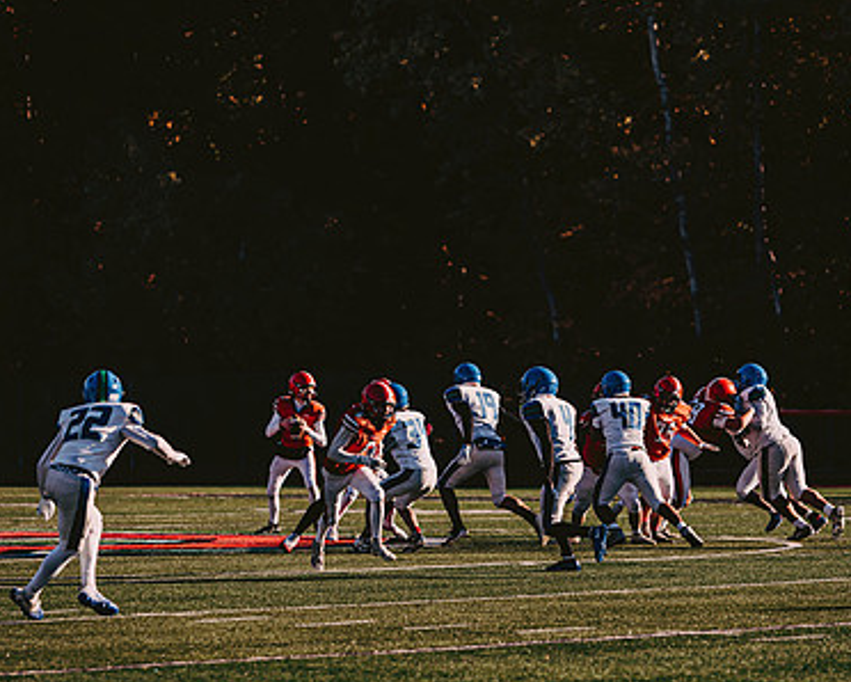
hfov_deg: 9.1
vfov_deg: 7.3
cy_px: 422
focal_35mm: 212
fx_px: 5342
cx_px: 458
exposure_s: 1/3200
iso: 125
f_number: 2.8
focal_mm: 145
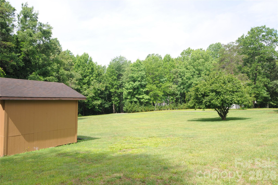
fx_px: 197
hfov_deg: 70.5
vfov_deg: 50.3
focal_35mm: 26
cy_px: 92
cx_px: 139
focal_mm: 17
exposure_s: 1/250
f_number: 7.1
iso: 200
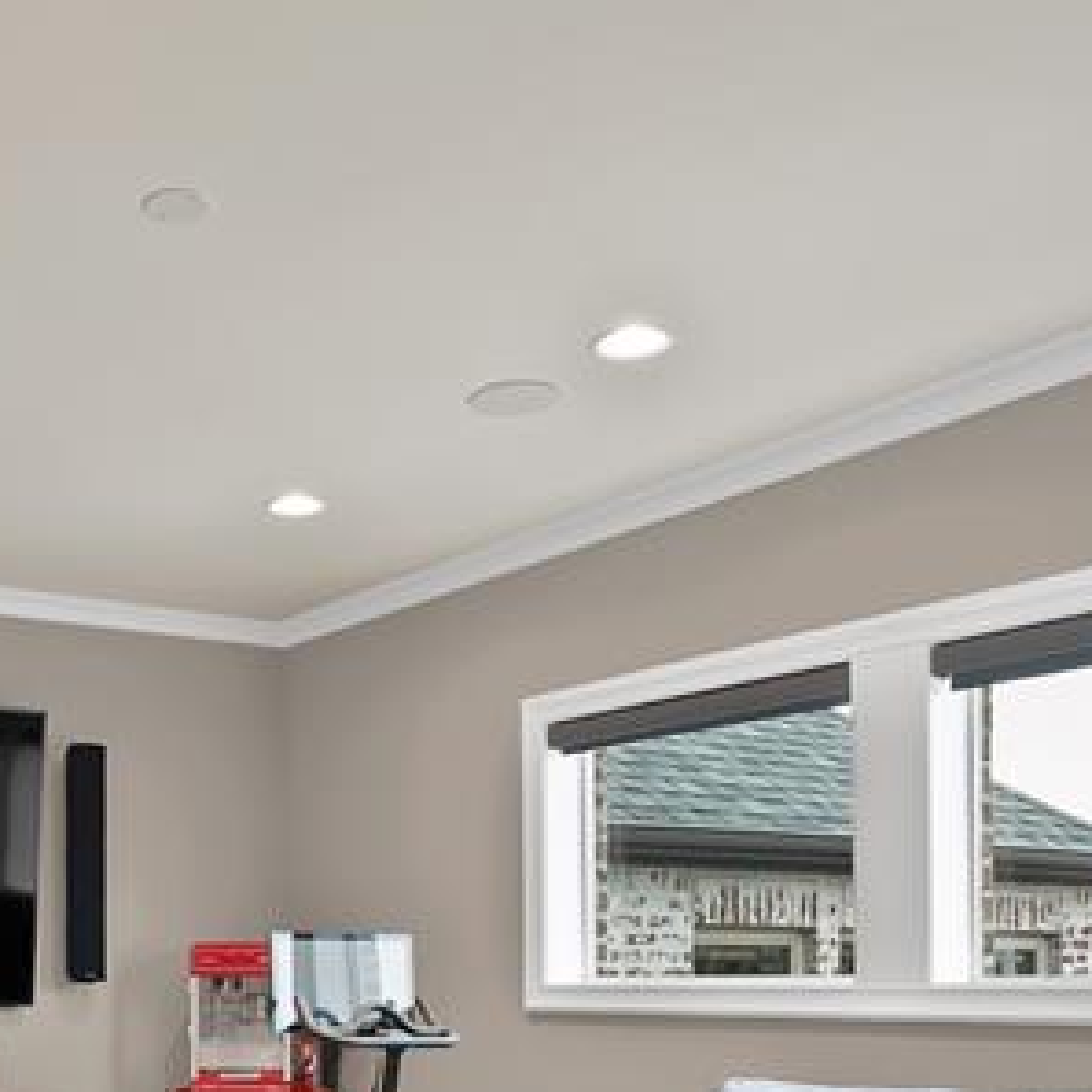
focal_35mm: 41
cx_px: 195
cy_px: 989
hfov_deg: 39.1
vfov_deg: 38.1
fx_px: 1463
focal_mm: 14
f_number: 9
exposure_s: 1/4
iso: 640
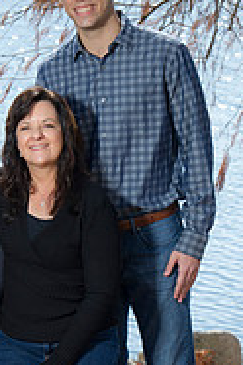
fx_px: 2987
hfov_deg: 4.7
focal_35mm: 295
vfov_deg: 7.0
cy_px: 269
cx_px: 54
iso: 200
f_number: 9
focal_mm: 122
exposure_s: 1/160
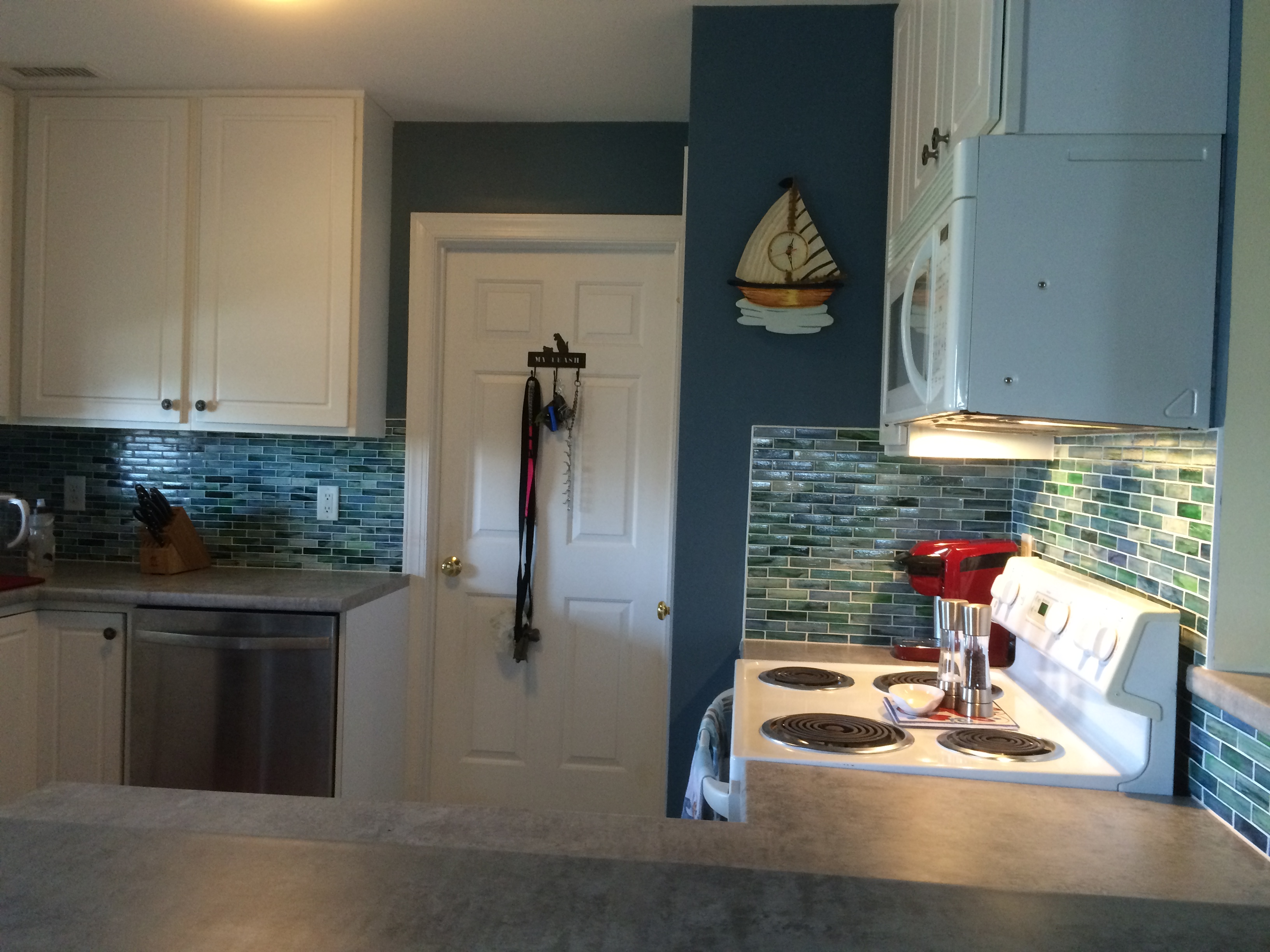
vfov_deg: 48.2
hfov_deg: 61.7
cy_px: 476
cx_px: 635
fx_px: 1064
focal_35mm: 29
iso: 160
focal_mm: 4.15
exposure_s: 1/30
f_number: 2.2
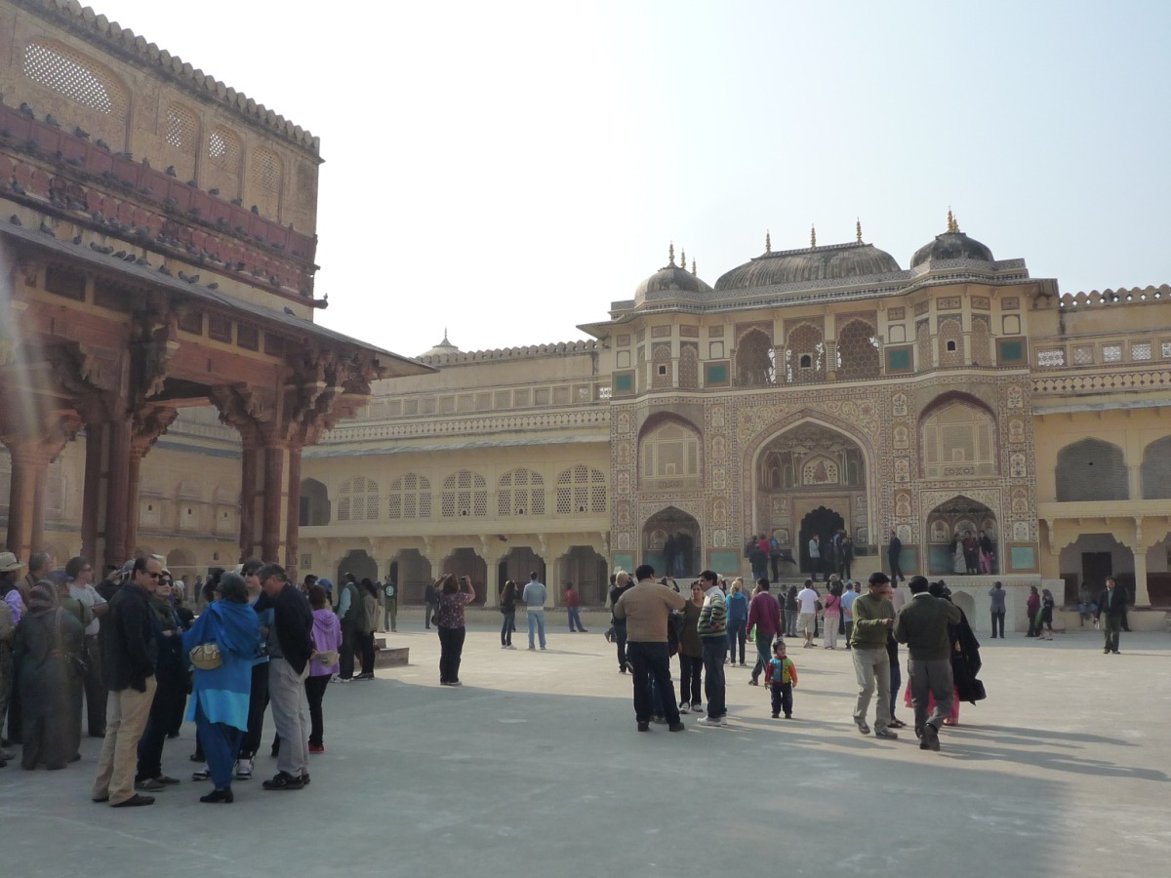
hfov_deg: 51.4
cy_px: 439
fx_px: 1218
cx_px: 586
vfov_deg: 39.7
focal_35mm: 36
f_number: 5
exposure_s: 1/800
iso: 160
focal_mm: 5.3
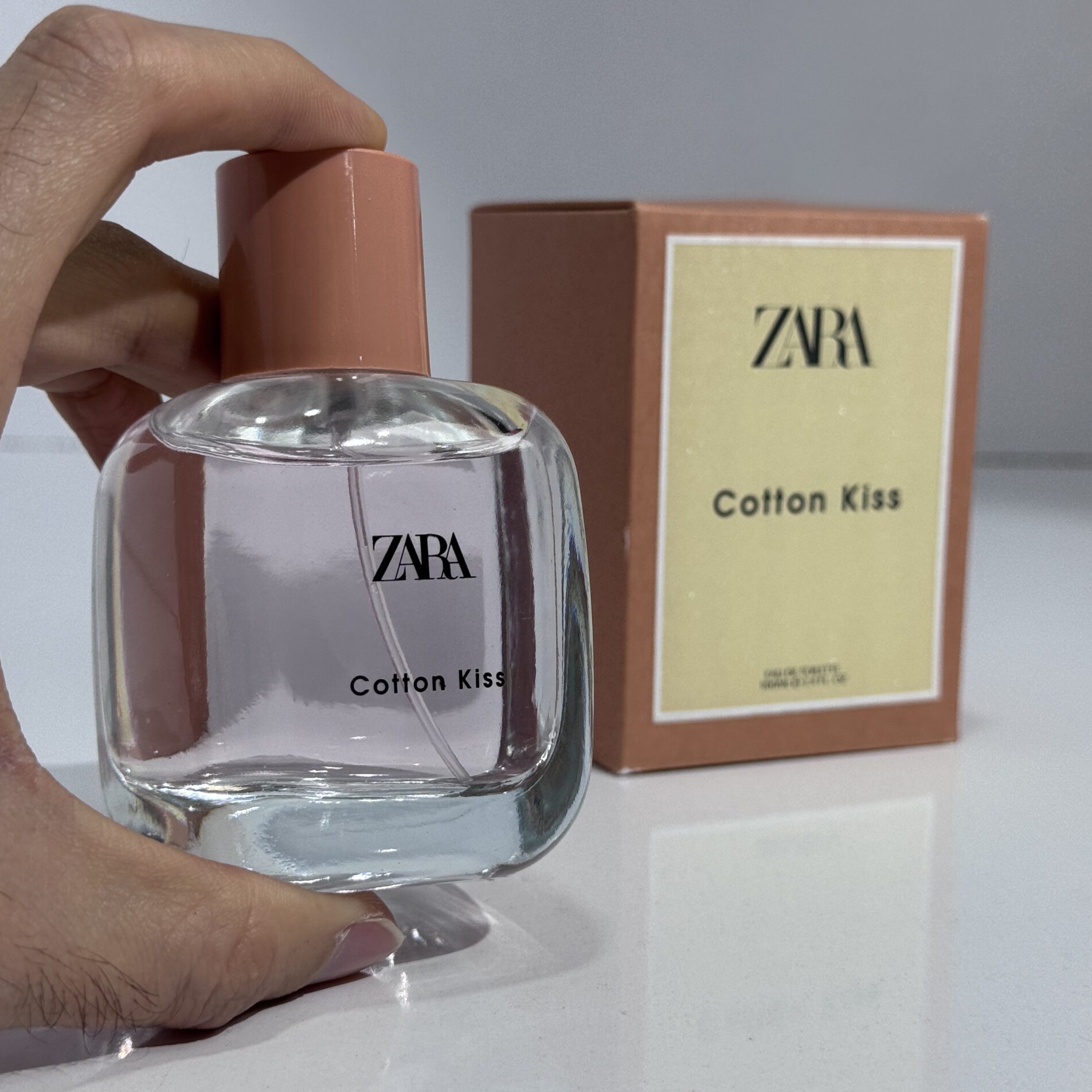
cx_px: 546
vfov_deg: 30.0
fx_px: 2034
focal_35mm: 57
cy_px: 574
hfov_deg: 30.0
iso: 64
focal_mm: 6.76
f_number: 1.78
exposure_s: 1/535
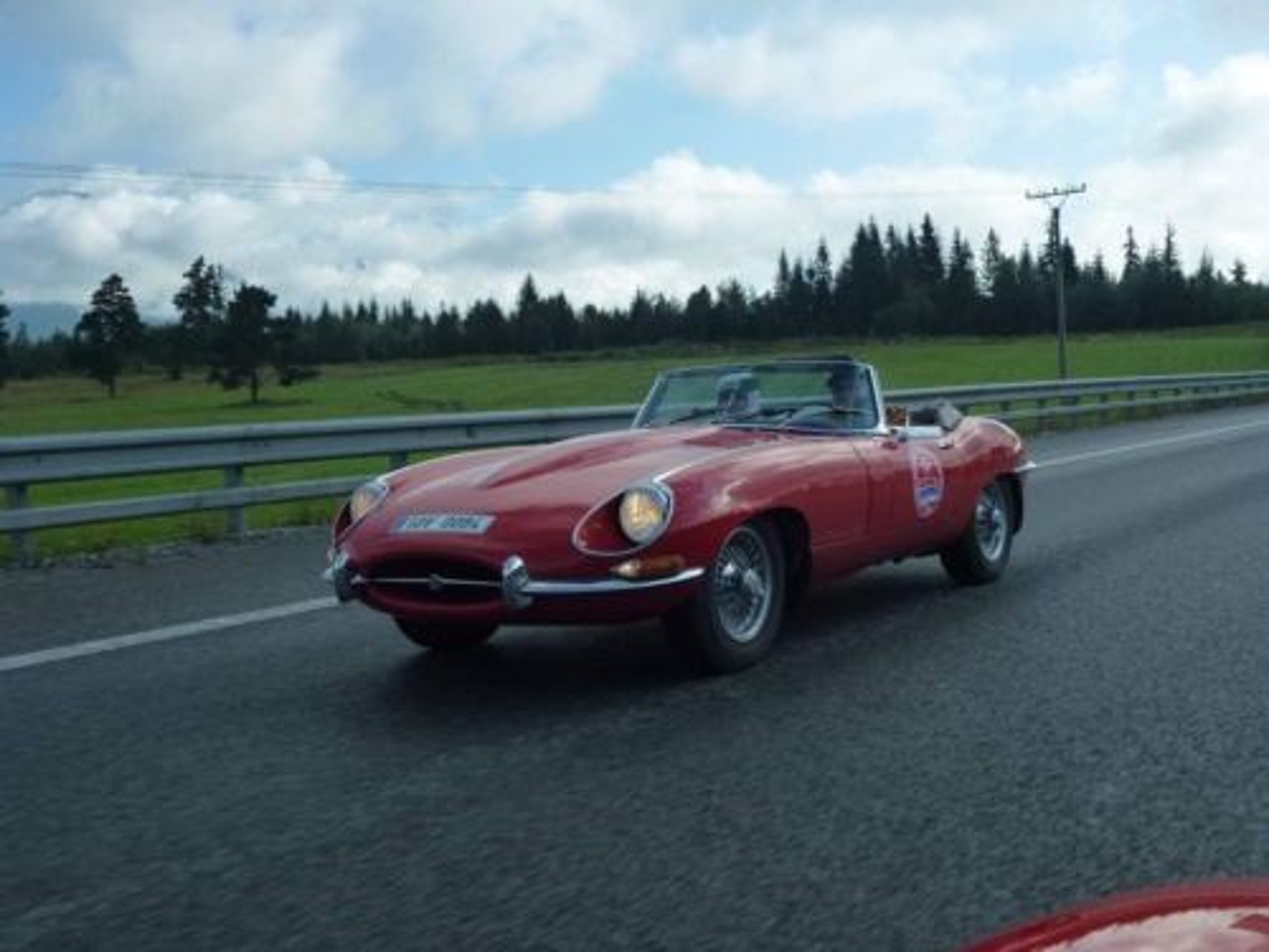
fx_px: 1393
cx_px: 634
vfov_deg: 37.7
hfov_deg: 49.0
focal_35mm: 38
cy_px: 476
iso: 160
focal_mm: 6.8
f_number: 3.8
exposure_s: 1/1000
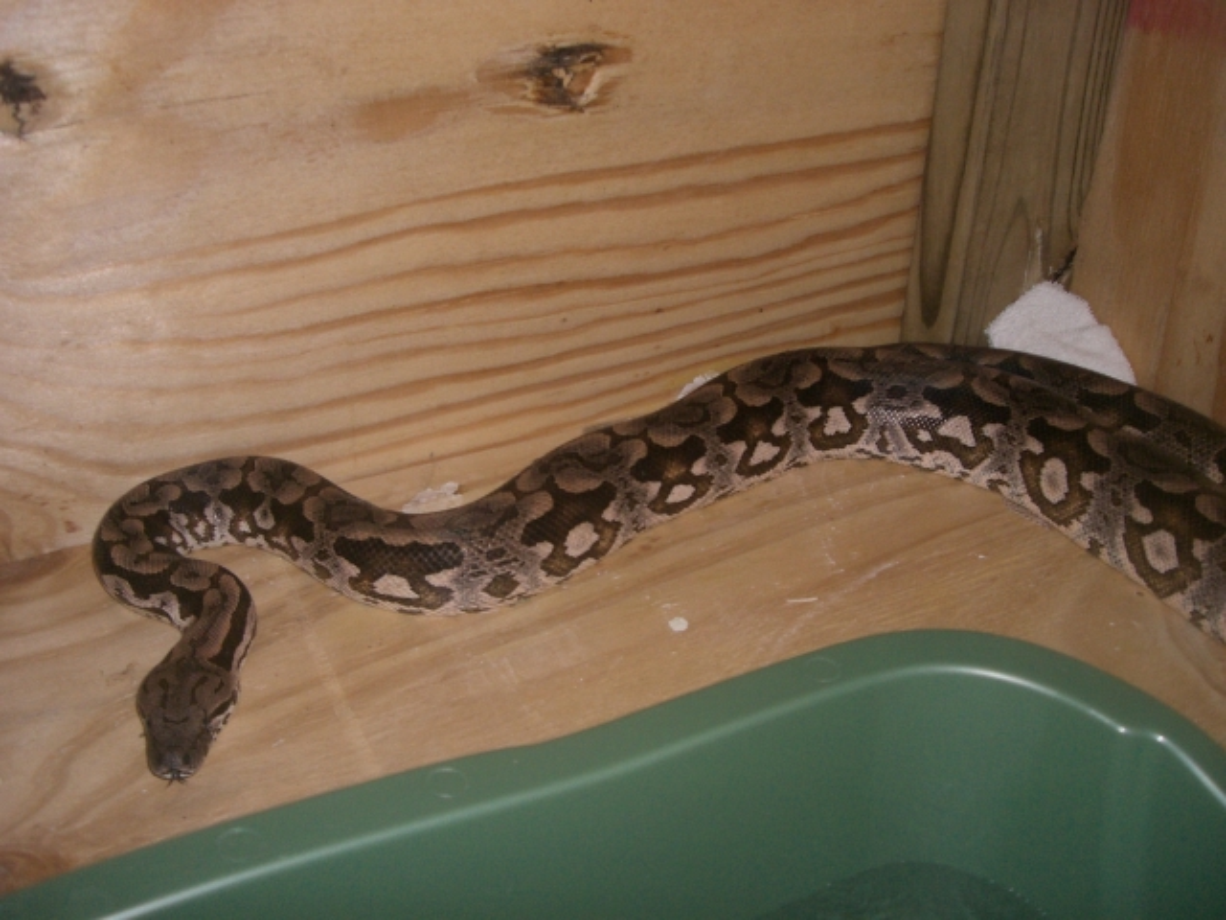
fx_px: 1346
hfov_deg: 49.0
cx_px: 613
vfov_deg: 37.7
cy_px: 460
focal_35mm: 38
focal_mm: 6.2
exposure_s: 1/60
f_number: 2.7
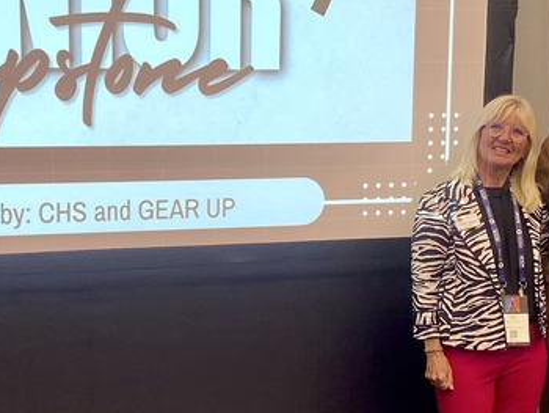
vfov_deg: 19.4
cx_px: 245
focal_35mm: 76
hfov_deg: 25.6
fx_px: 1206
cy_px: 225
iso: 80
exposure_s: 1/100
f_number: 1.8
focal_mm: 4.25
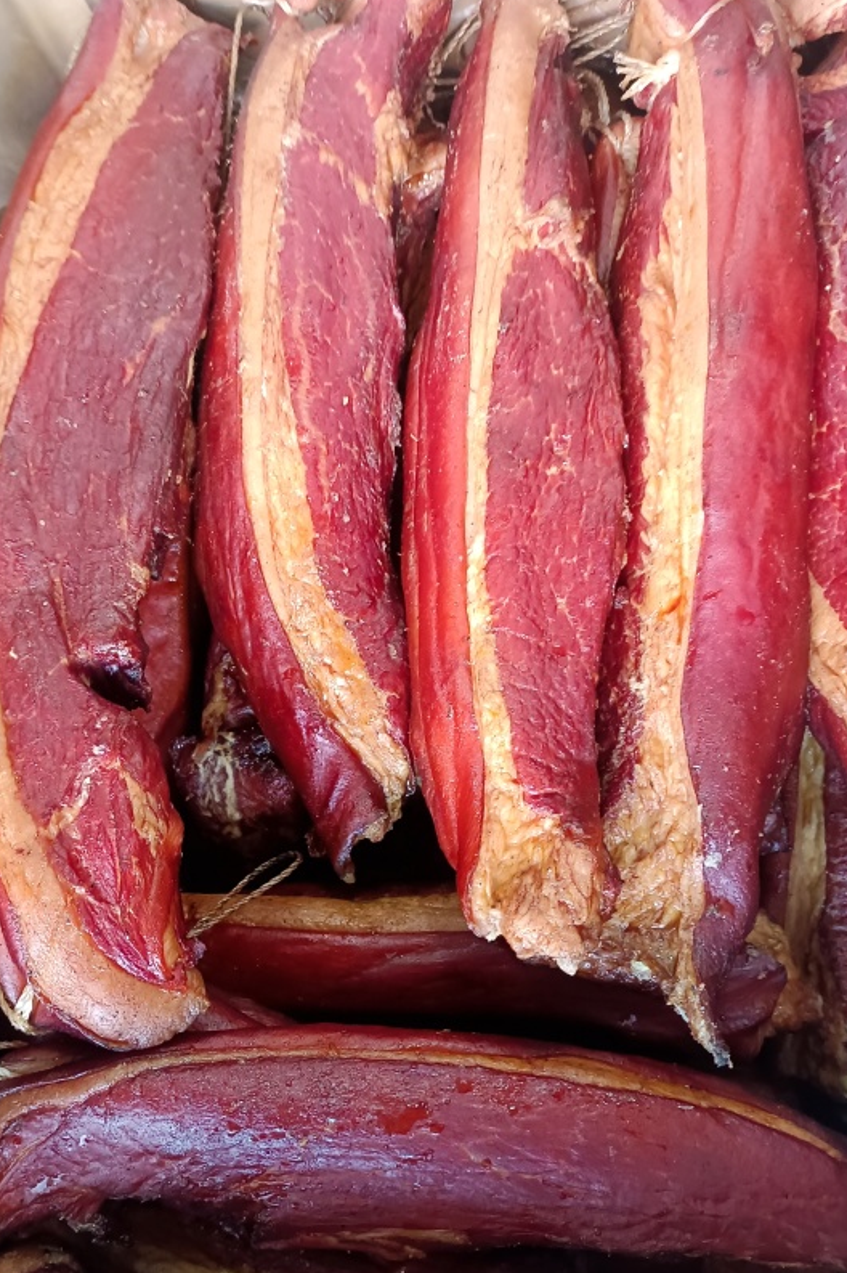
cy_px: 759
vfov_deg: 54.1
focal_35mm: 35
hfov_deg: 37.5
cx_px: 294
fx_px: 1236
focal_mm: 4.71
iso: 1127
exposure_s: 1/33.3
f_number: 1.79
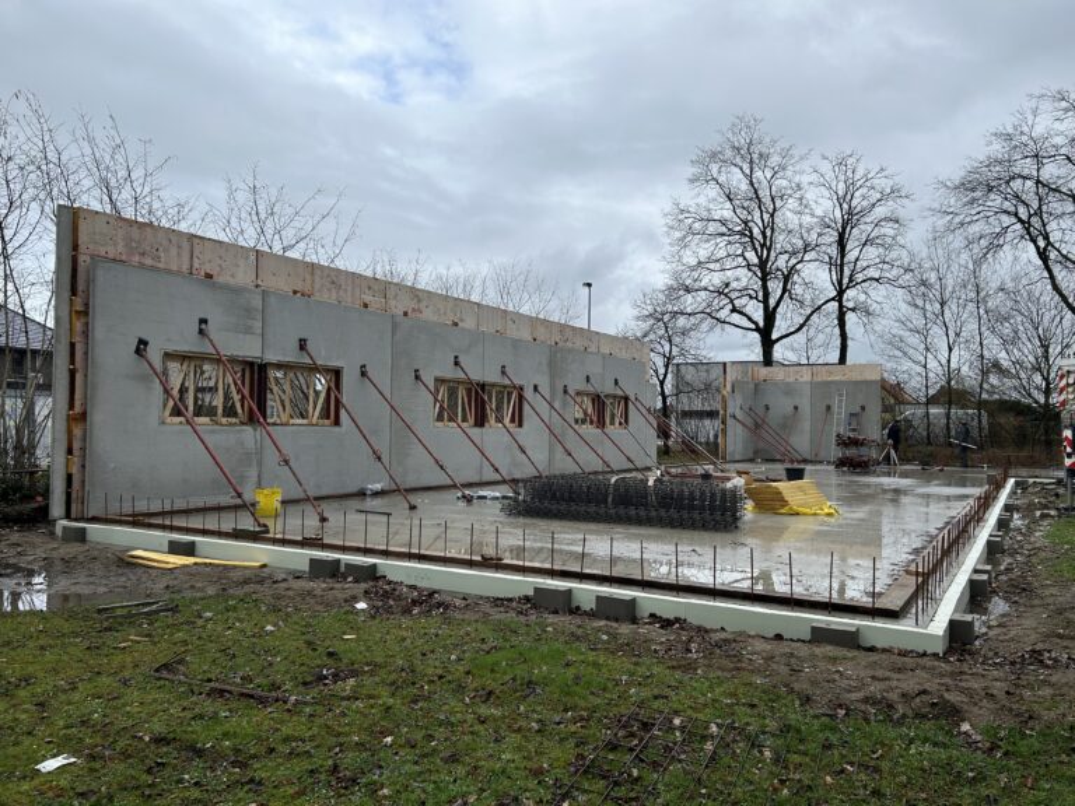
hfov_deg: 67.3
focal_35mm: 26
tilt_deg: +2.0
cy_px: 403
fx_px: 807
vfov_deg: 53.1
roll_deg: -0.7
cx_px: 538
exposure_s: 1/2123
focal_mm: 5.7
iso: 50
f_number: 1.5
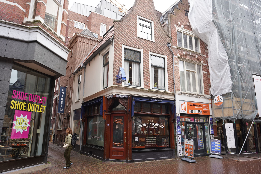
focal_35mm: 24
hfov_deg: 73.7
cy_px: 87
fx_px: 174
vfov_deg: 53.1
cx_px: 130
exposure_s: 1/100
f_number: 5
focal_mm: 24
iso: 100
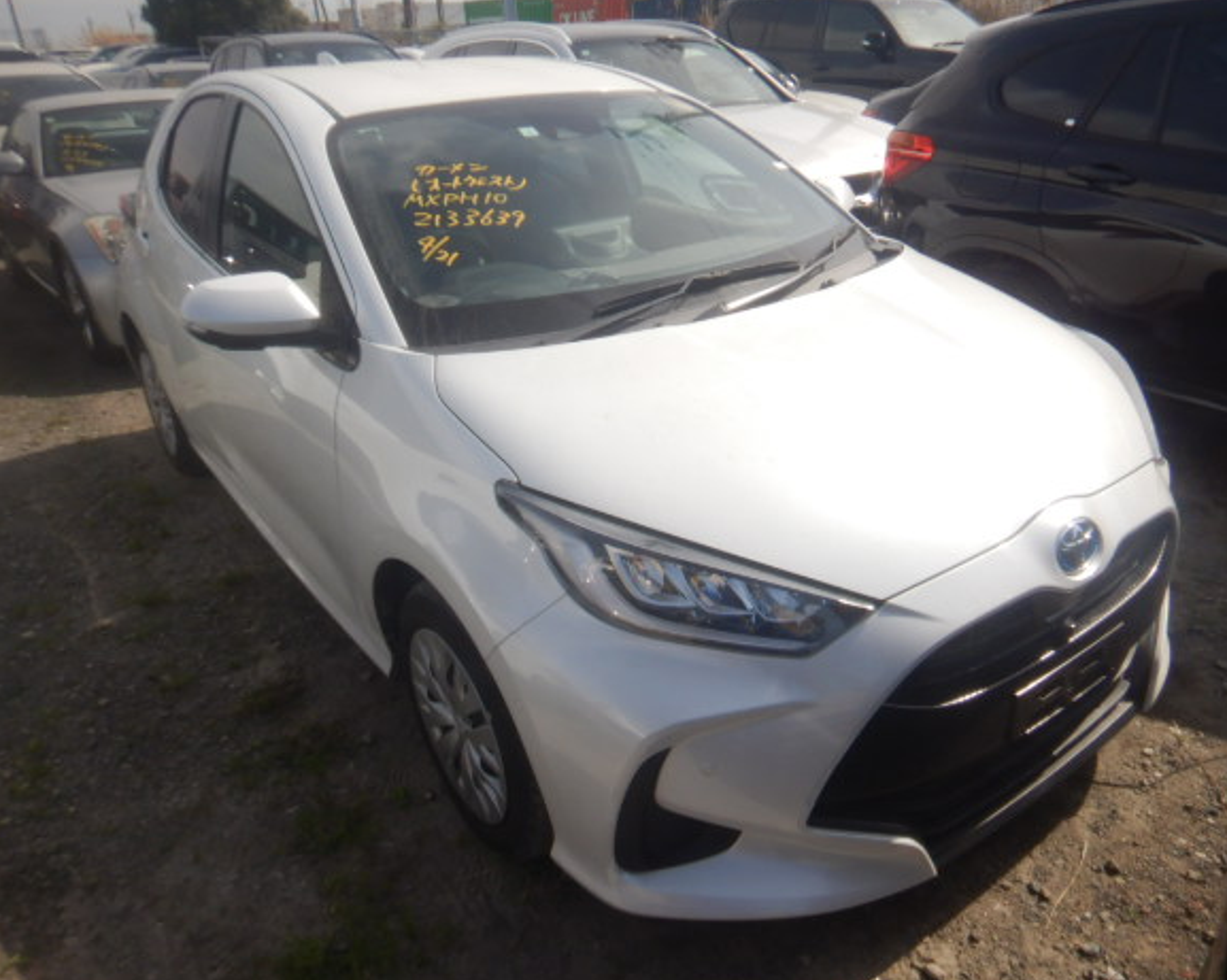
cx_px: 659
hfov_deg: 66.0
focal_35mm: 26
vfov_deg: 54.9
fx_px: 944
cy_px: 497
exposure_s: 1/500
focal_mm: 4.3
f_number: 2.8
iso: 125
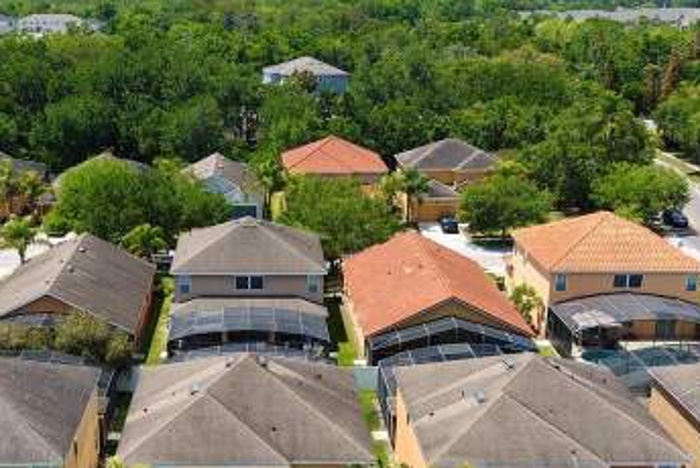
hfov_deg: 34.3
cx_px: 256
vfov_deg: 23.2
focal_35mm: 58
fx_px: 1129
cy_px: 348
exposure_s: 1/3200
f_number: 1.8
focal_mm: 8.67
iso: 130
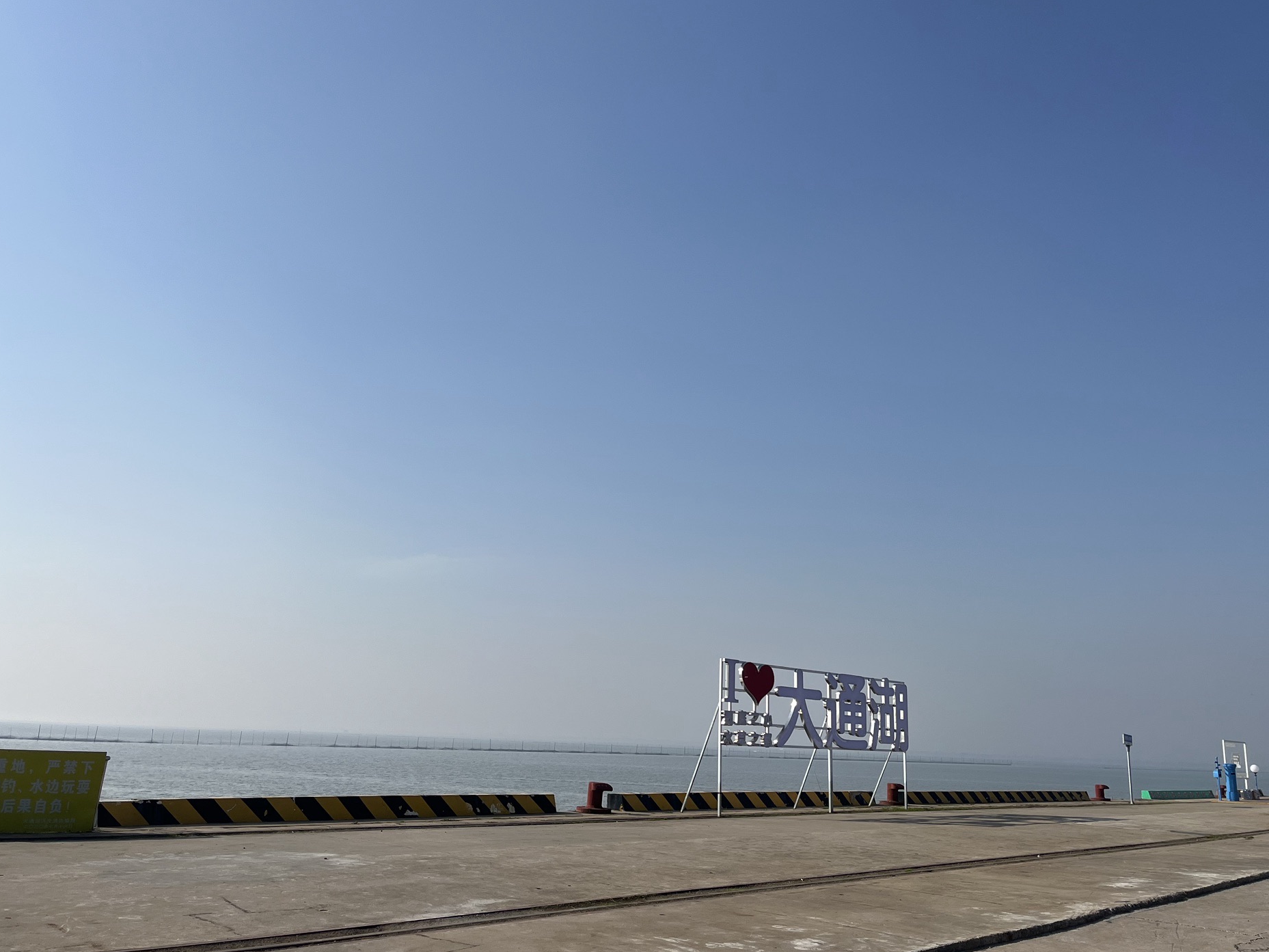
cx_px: 662
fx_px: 1027
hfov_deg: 63.4
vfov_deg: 49.7
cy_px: 485
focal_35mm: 28
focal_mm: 5.1
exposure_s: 1/6897
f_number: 1.6
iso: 50
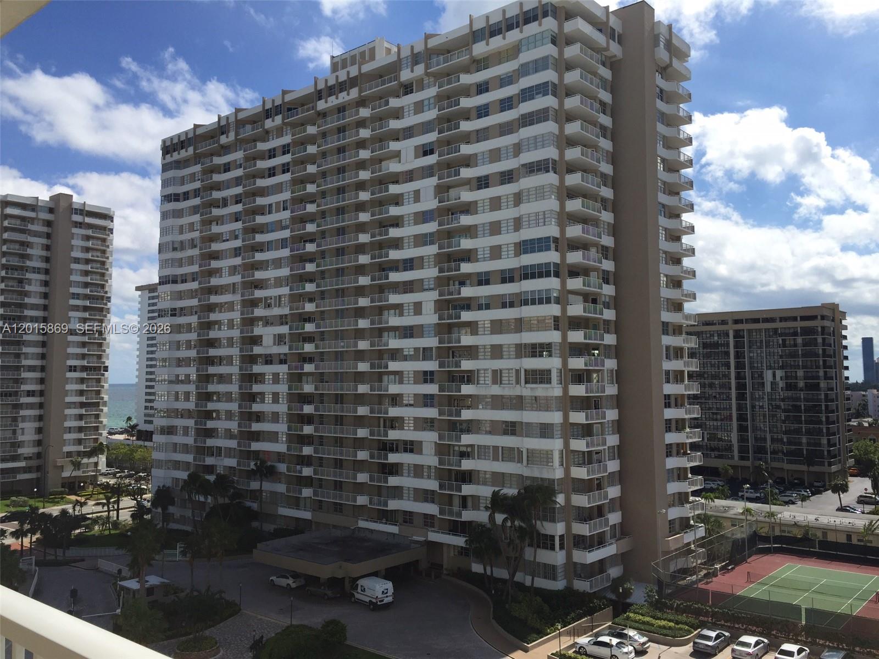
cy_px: 330
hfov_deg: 61.7
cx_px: 440
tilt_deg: +4.8
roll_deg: -1.4
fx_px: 736
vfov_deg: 48.2
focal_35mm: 29
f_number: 2.2
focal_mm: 4.15
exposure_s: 1/3049
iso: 32
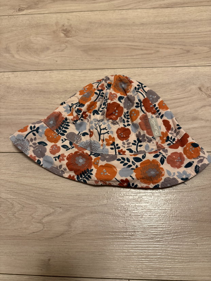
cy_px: 140
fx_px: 195
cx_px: 106
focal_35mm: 24
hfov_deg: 56.8
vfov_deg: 71.6
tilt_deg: -65.7
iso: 250
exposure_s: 1/50
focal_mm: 6.76
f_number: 1.78
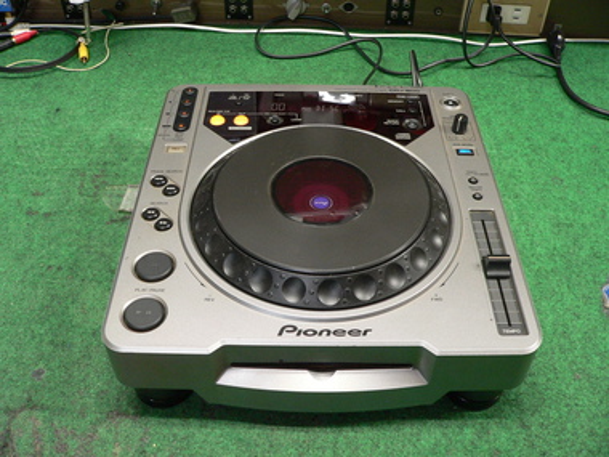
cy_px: 228
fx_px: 633
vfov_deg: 39.7
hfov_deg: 51.4
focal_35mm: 36
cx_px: 304
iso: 200
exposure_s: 1/13
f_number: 2.8
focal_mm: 6
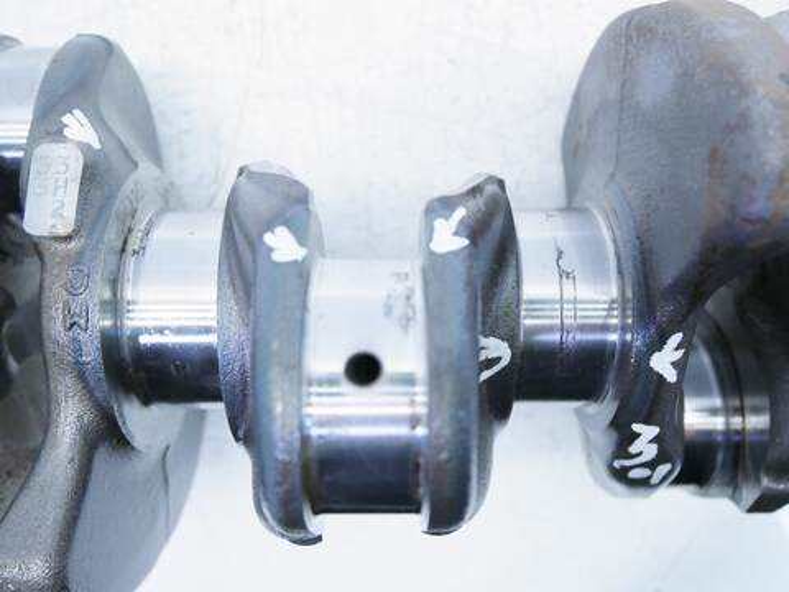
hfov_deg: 60.0
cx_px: 394
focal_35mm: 30
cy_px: 296
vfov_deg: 46.8
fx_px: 684
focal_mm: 15
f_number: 3.7
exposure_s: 1/60
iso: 400
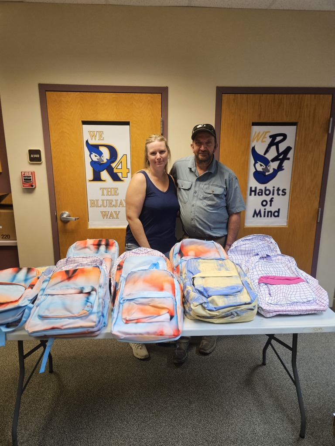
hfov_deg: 58.9
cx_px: 168
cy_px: 223
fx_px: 297
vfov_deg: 73.9
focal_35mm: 23
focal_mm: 5.4
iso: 250
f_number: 1.8
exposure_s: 1/120
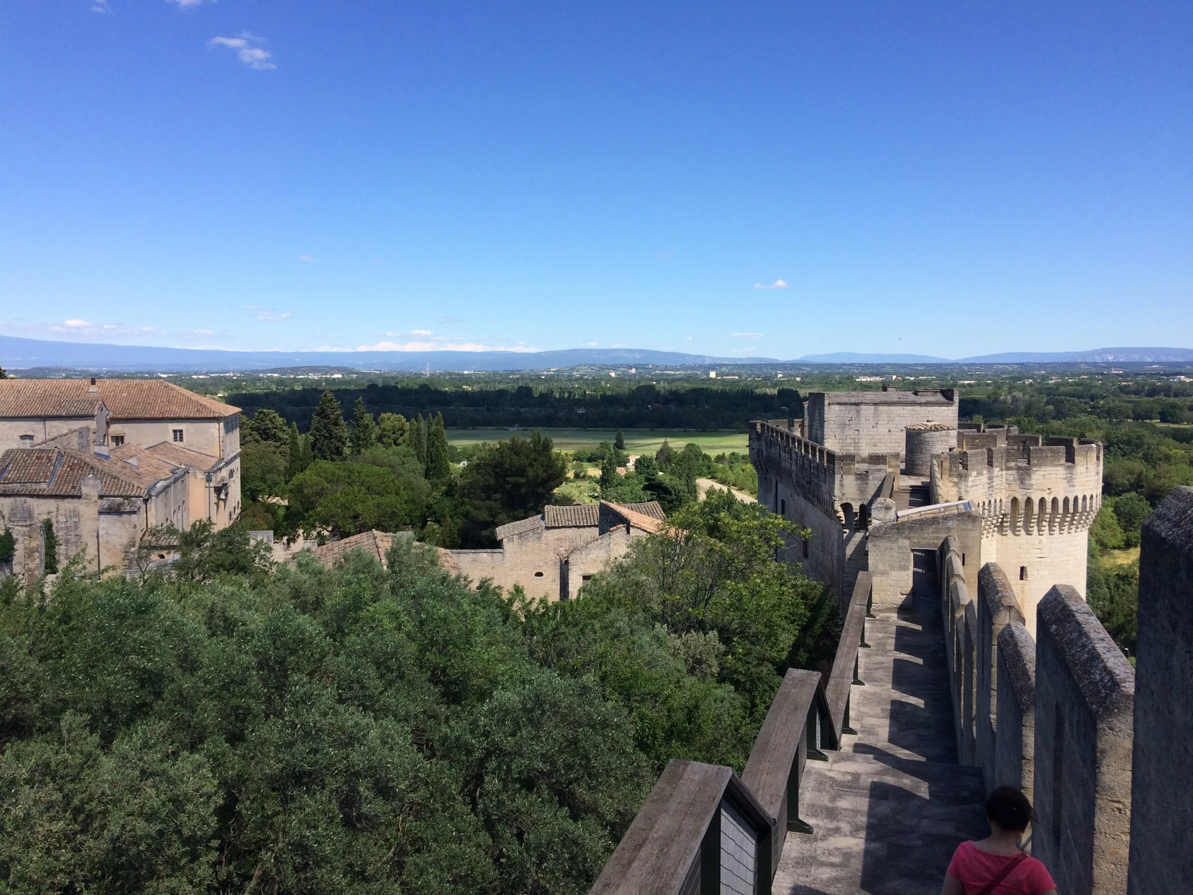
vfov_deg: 48.2
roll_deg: -1.0
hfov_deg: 61.7
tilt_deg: -5.6
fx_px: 999
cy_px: 448
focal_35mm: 29
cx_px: 596
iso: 32
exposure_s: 1/1953
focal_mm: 4.15
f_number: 2.2
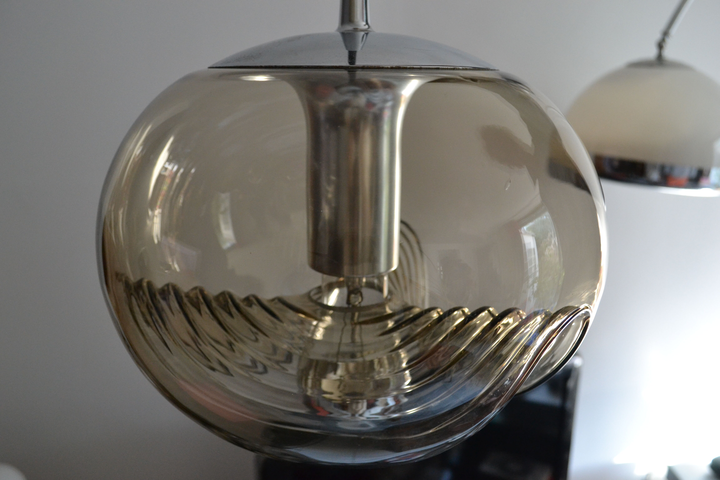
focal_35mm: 33
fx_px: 660
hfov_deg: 57.2
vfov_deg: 40.0
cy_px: 240
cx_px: 360
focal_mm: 22
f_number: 5.6
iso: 1600
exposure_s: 1/125
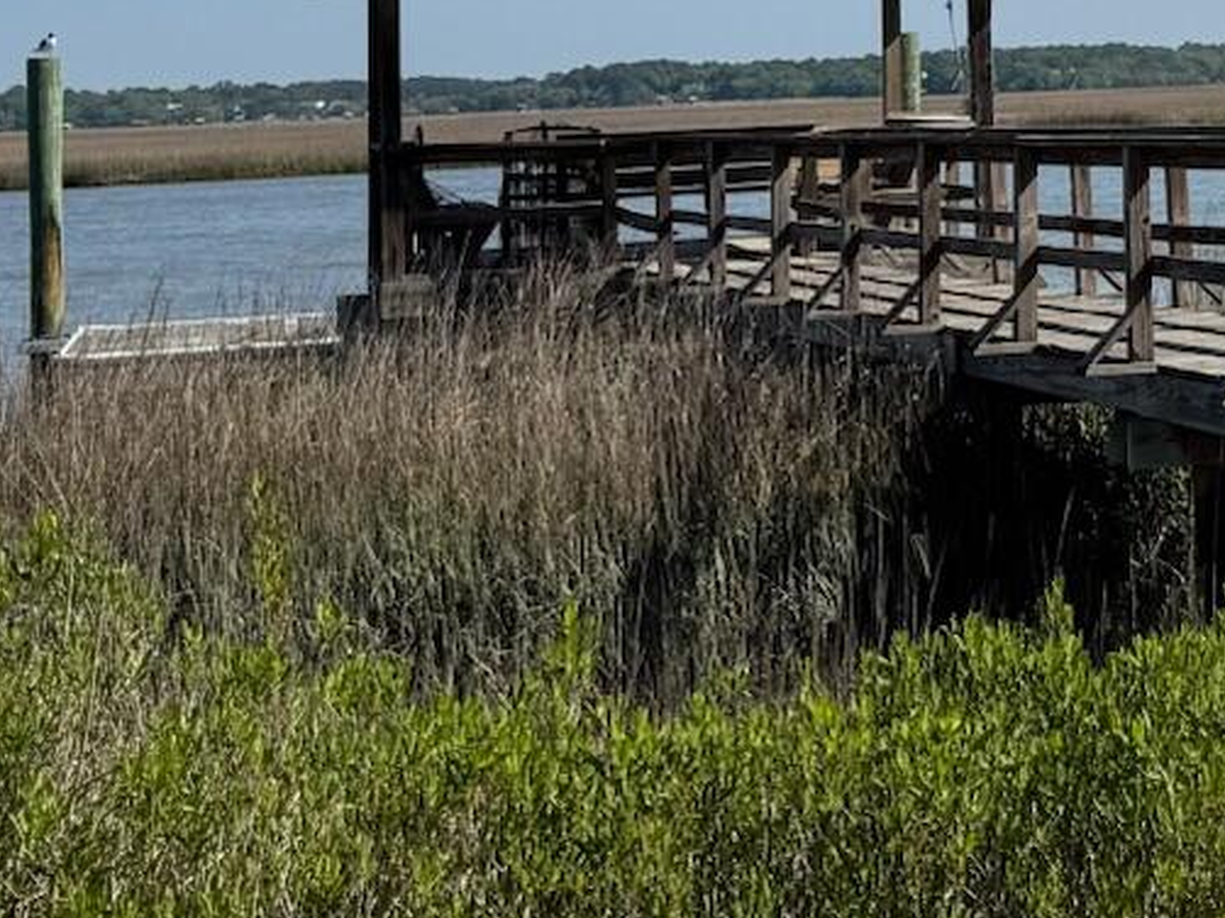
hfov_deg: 19.2
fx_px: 3466
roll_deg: +1.9
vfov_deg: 14.6
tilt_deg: +4.9
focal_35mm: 98
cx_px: 1357
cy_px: -203
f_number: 1.78
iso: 80
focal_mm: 6.76
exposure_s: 1/6711
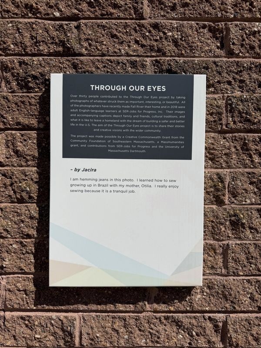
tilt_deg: +0.3
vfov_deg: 71.6
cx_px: 130
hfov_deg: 56.8
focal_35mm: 24
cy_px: 174
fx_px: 241
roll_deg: -2.0
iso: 80
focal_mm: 6.76
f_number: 1.78
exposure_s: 1/11905
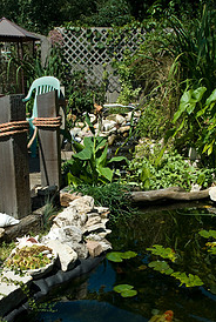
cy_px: 235
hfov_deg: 32.2
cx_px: 106
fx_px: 374
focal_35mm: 42
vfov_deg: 45.1
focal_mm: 17
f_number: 8
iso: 100
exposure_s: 1/90
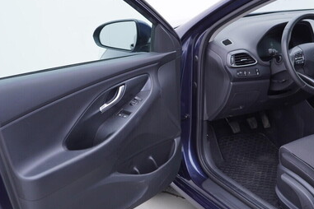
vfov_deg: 26.0
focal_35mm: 52
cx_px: 180
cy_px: 99
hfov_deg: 38.1
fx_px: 454
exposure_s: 1/50
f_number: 3.2
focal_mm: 24
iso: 125
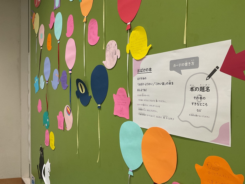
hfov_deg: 61.7
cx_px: 122
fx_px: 205
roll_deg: +0.5
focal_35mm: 29
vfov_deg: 48.2
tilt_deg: -0.5
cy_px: 92
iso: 64
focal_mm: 3
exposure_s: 1/60
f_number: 1.8
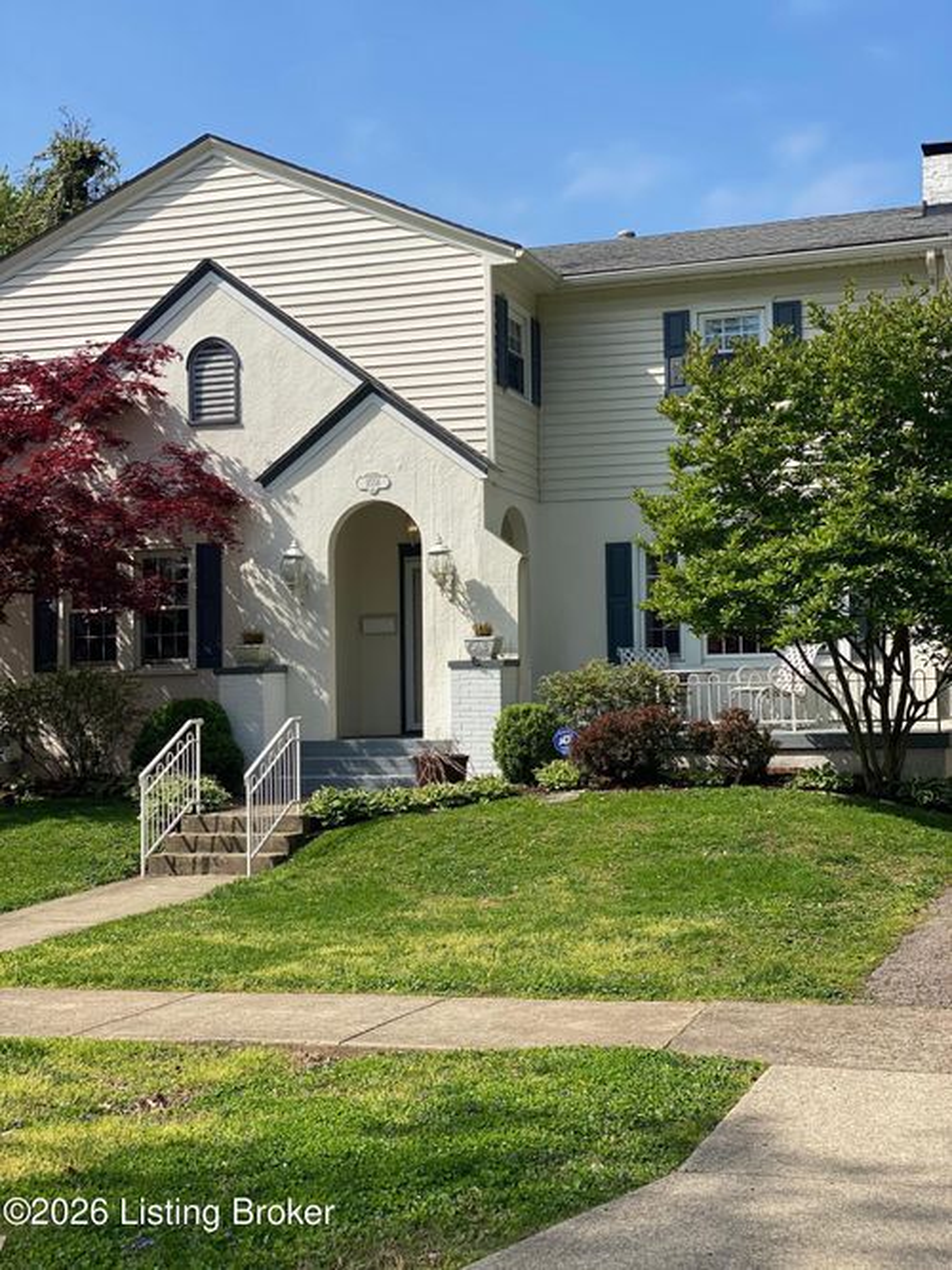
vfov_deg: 36.8
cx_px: 476
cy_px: 635
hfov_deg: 28.0
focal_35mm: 52
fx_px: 1907
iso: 20
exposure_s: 1/1712
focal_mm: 6
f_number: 2
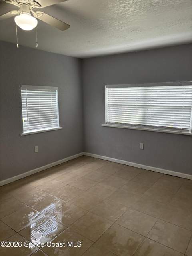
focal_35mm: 26
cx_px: 96
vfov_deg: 67.3
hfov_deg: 53.1
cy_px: 128
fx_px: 192
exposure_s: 1/120
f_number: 1.6
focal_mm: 5.96
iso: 125
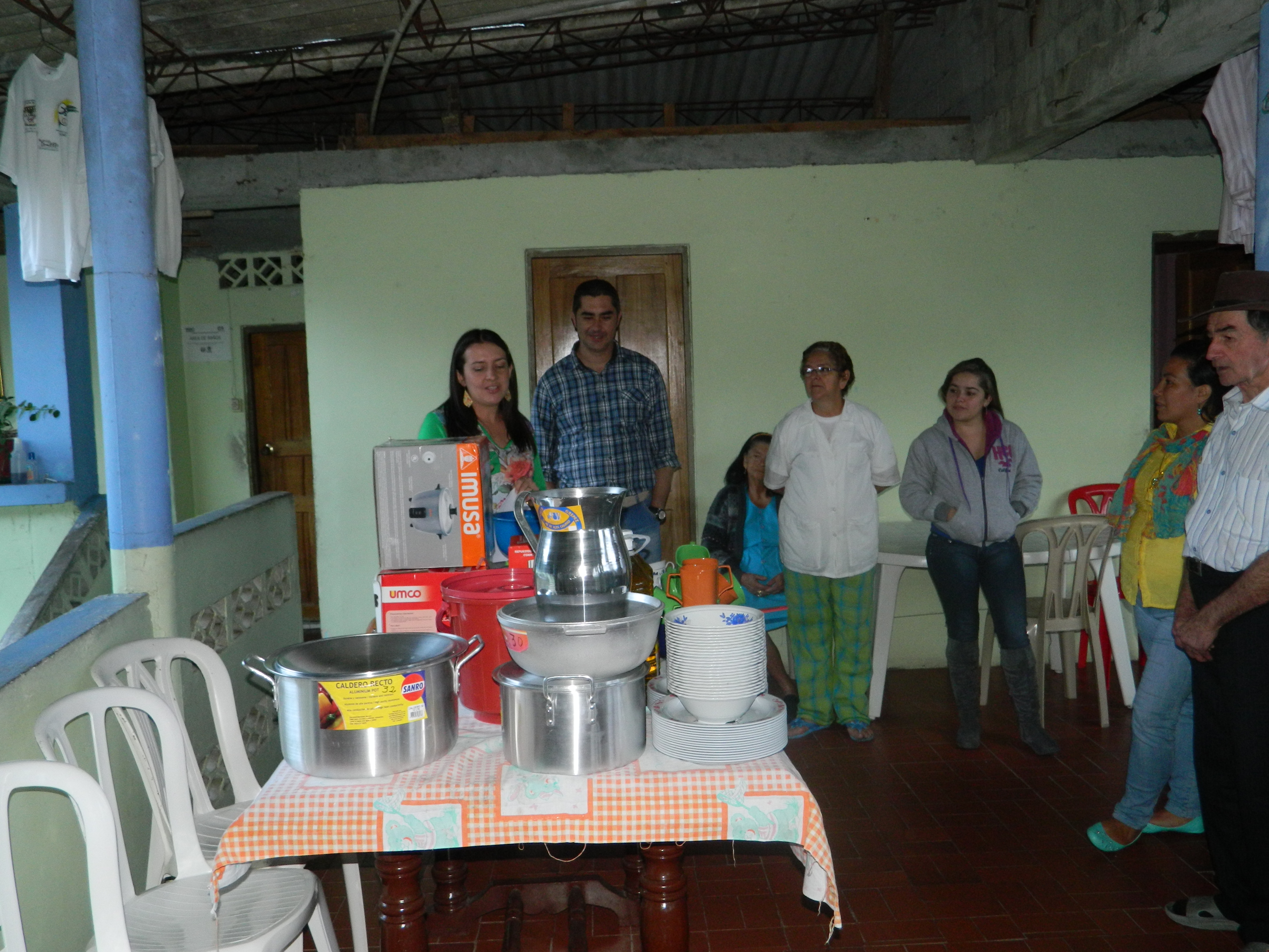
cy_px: 476
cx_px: 634
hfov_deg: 58.4
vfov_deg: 45.4
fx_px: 1136
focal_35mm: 31
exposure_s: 1/30
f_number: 3.2
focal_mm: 5.6
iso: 200
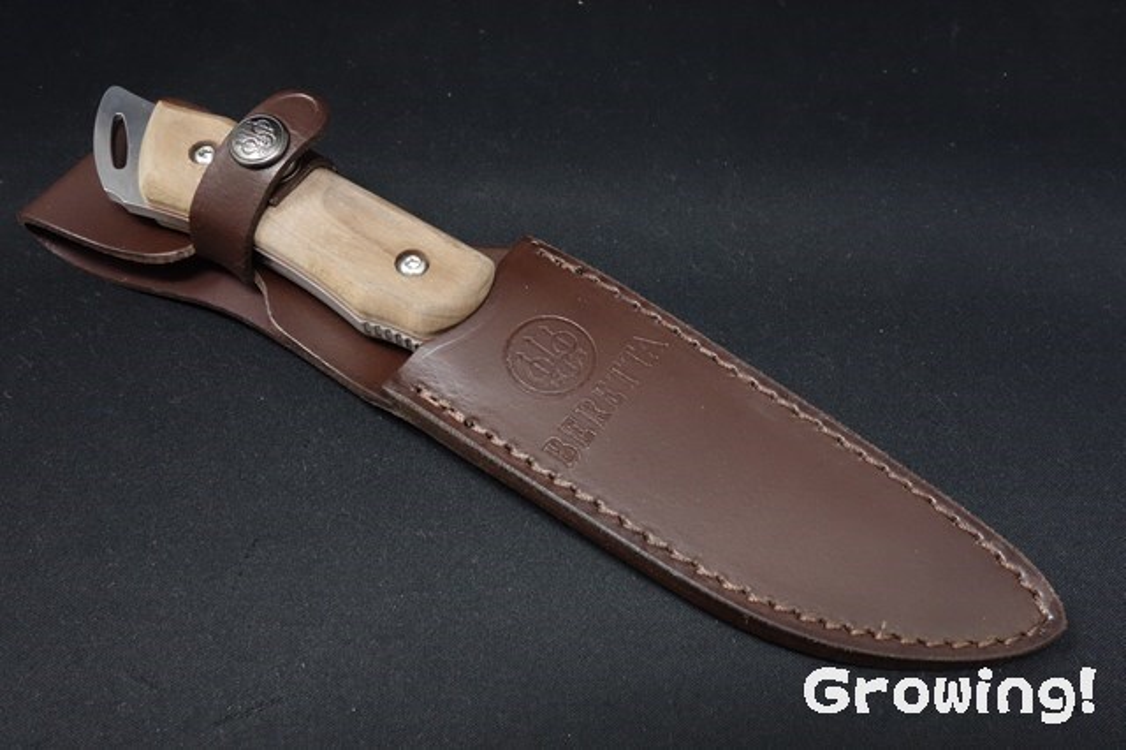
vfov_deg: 46.4
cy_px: 375
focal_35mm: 28
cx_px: 563
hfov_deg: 65.5
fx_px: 875
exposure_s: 1/30
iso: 1000
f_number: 8
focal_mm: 10.4
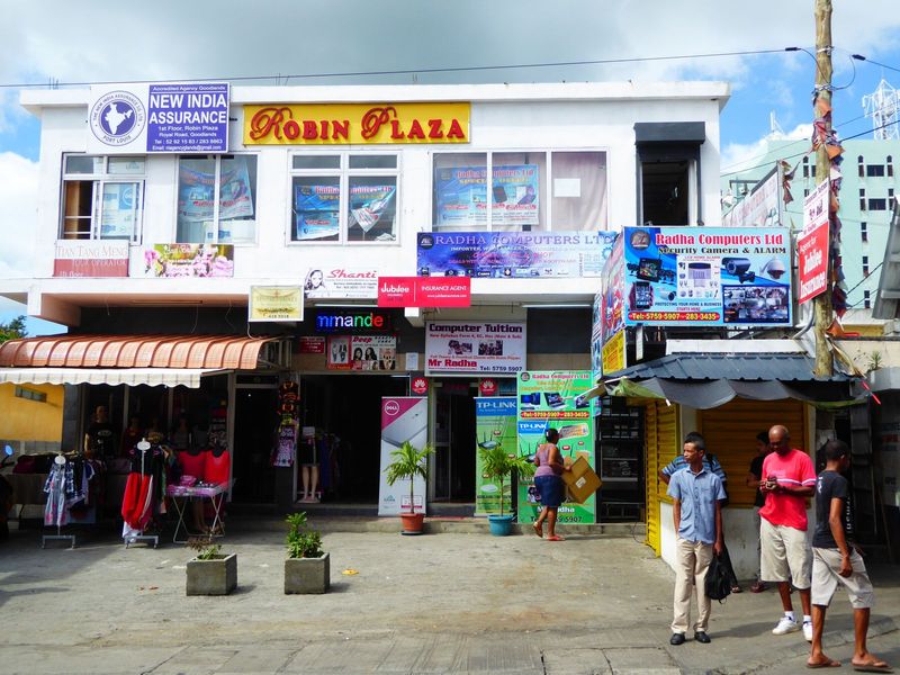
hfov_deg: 50.1
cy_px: 338
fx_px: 962
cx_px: 450
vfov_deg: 38.7
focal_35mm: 37
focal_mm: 6.7
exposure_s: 1/640
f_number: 3.7
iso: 80
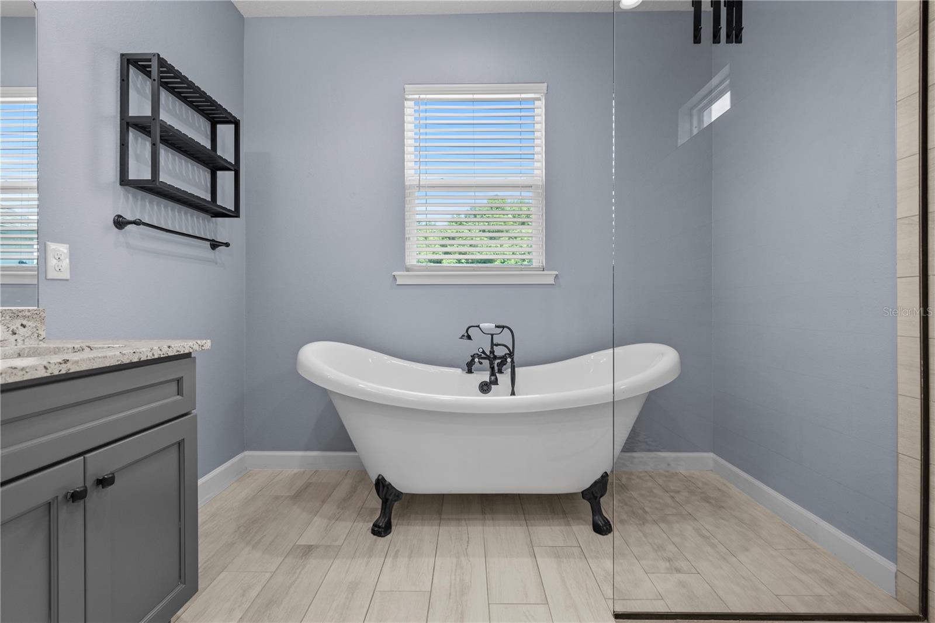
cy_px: 312
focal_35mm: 15
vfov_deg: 77.3
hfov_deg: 100.4
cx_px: 468
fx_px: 389
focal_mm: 10
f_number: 7.1
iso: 100
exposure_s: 1/2
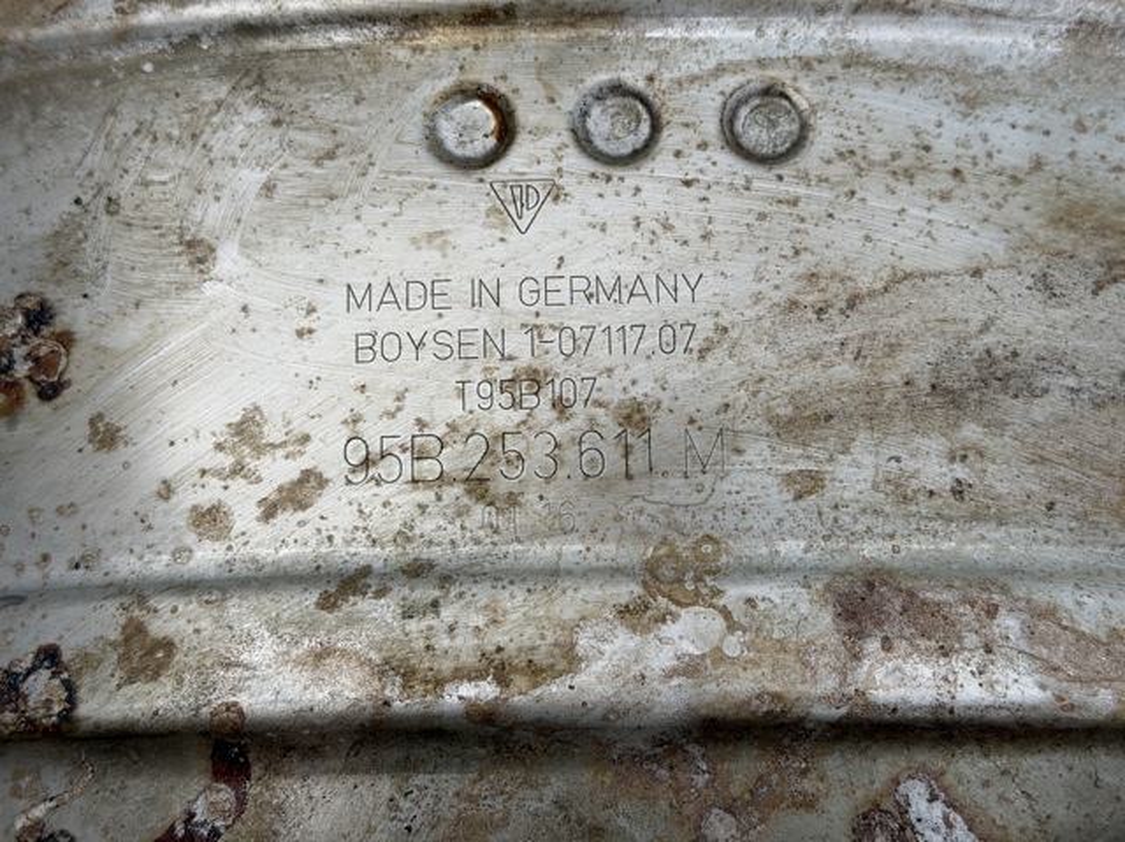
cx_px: 562
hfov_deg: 39.7
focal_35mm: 48
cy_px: 421
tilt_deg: -82.0
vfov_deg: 30.2
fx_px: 1559
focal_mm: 6.76
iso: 64
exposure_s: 1/2865
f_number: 1.78
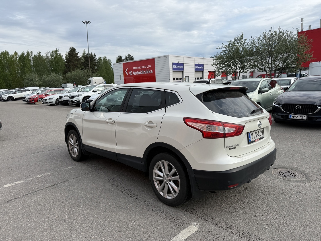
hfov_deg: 71.6
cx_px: 160
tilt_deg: -9.6
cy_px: 120
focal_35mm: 24
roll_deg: +2.6
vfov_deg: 56.8
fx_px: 223
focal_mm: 6.76
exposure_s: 1/3584
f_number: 1.78
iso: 80
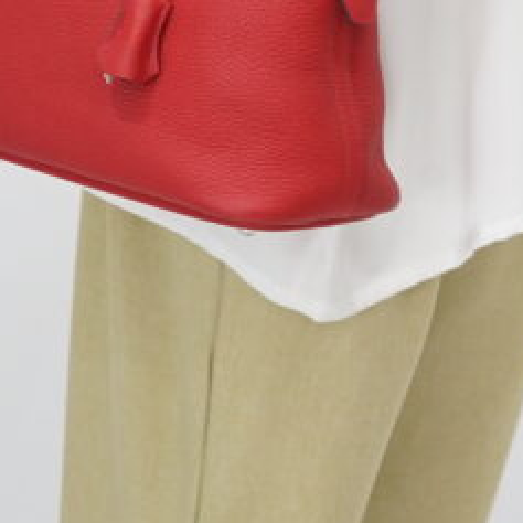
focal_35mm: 184
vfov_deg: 9.2
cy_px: -282
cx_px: 312
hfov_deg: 9.5
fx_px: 3145
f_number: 6.3
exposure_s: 1/10
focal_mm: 50
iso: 640
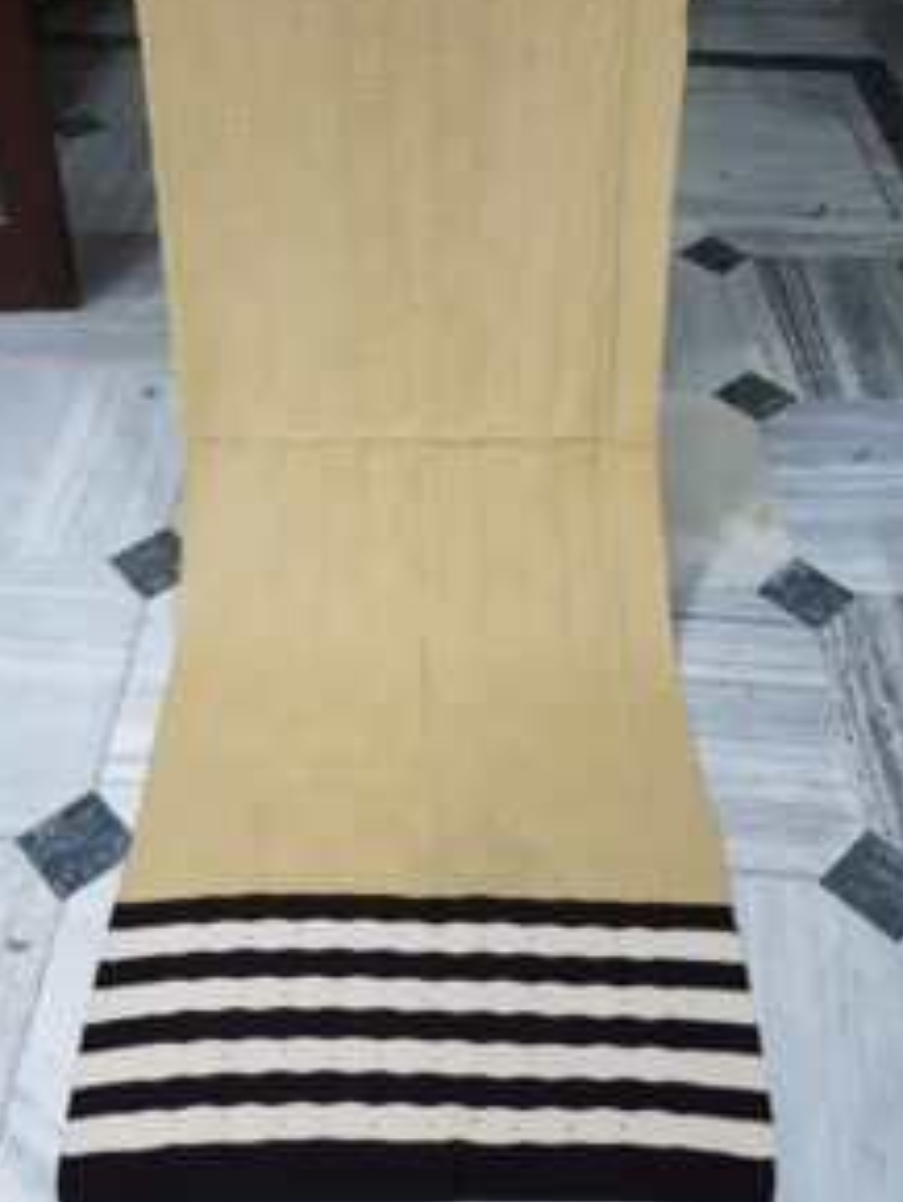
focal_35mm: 36
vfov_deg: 50.4
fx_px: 1251
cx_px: 445
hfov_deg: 39.7
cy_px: 403
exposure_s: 1/10
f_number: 1.7
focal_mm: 4.2
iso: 200
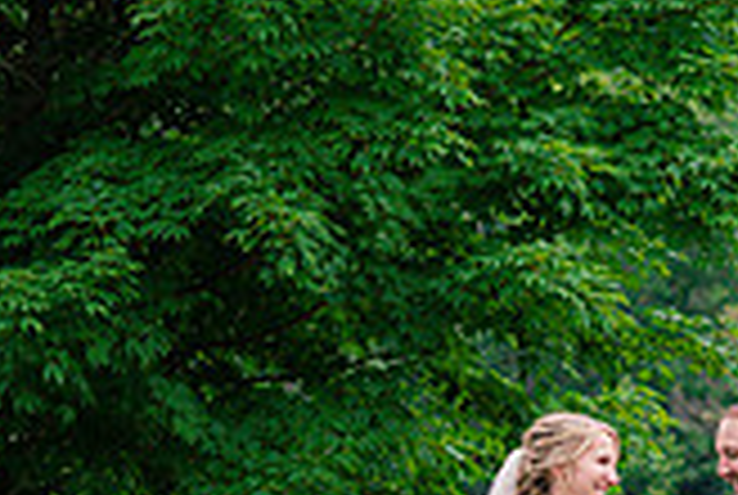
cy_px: 583
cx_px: 851
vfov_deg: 4.2
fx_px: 6798
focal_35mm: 331
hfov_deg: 6.2
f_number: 3.5
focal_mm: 85
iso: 400
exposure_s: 1/3200
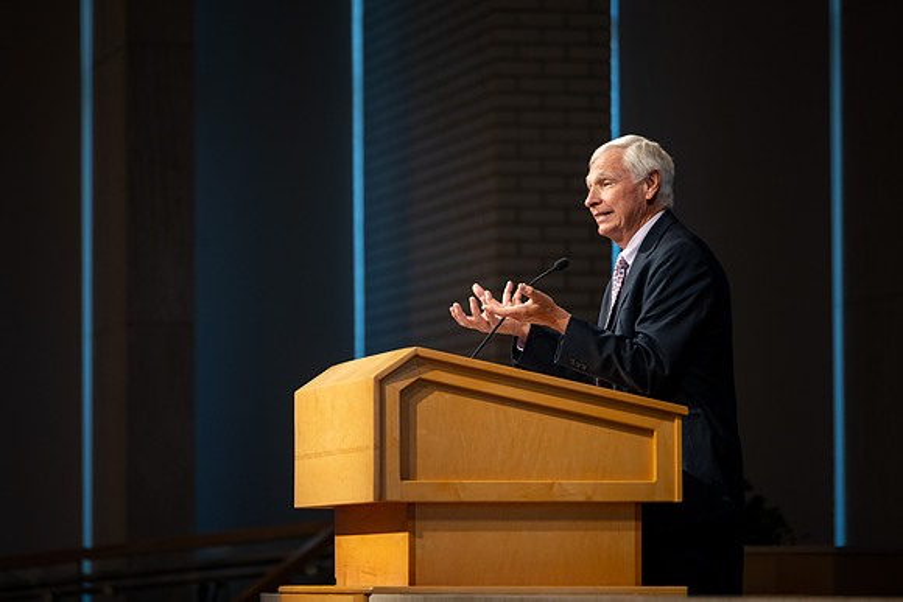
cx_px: 451
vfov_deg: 6.9
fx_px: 4968
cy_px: 271
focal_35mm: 198
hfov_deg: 10.4
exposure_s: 1/125
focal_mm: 180
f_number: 2.8
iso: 500
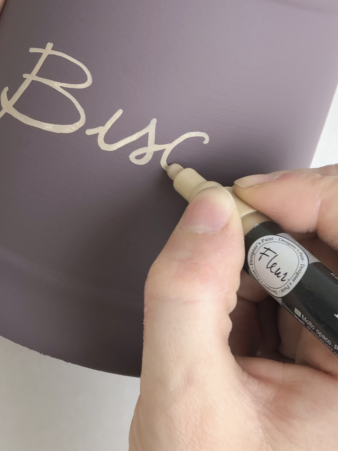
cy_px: 159
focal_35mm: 83
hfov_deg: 17.8
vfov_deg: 23.5
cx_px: 179
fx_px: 1080
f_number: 2.8
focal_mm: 6.6
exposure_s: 1/50
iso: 25
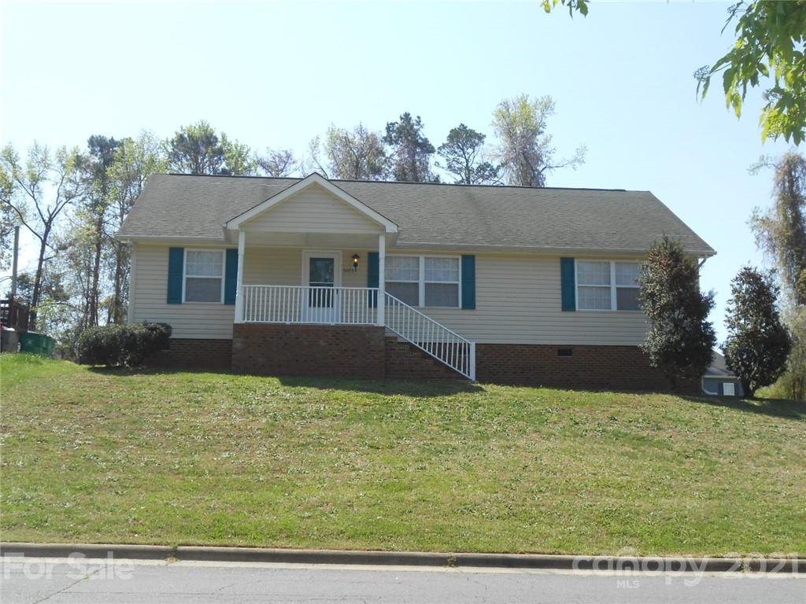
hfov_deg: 49.0
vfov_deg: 37.7
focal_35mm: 38
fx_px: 885
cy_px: 302
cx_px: 403
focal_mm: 6.8
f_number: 4.2
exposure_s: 1/400
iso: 80
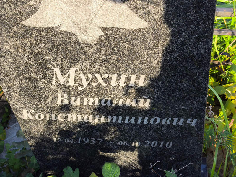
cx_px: 118
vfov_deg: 29.1
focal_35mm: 50
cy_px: 88
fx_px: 341
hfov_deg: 38.2
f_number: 1.7
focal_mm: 4.71
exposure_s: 1/251
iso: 50
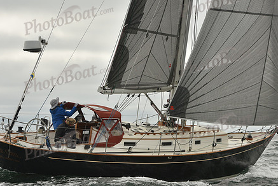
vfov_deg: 7.7
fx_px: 1383
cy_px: 102
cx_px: 147
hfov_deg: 11.5
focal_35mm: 179
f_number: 9
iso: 320
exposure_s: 1/800
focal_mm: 135
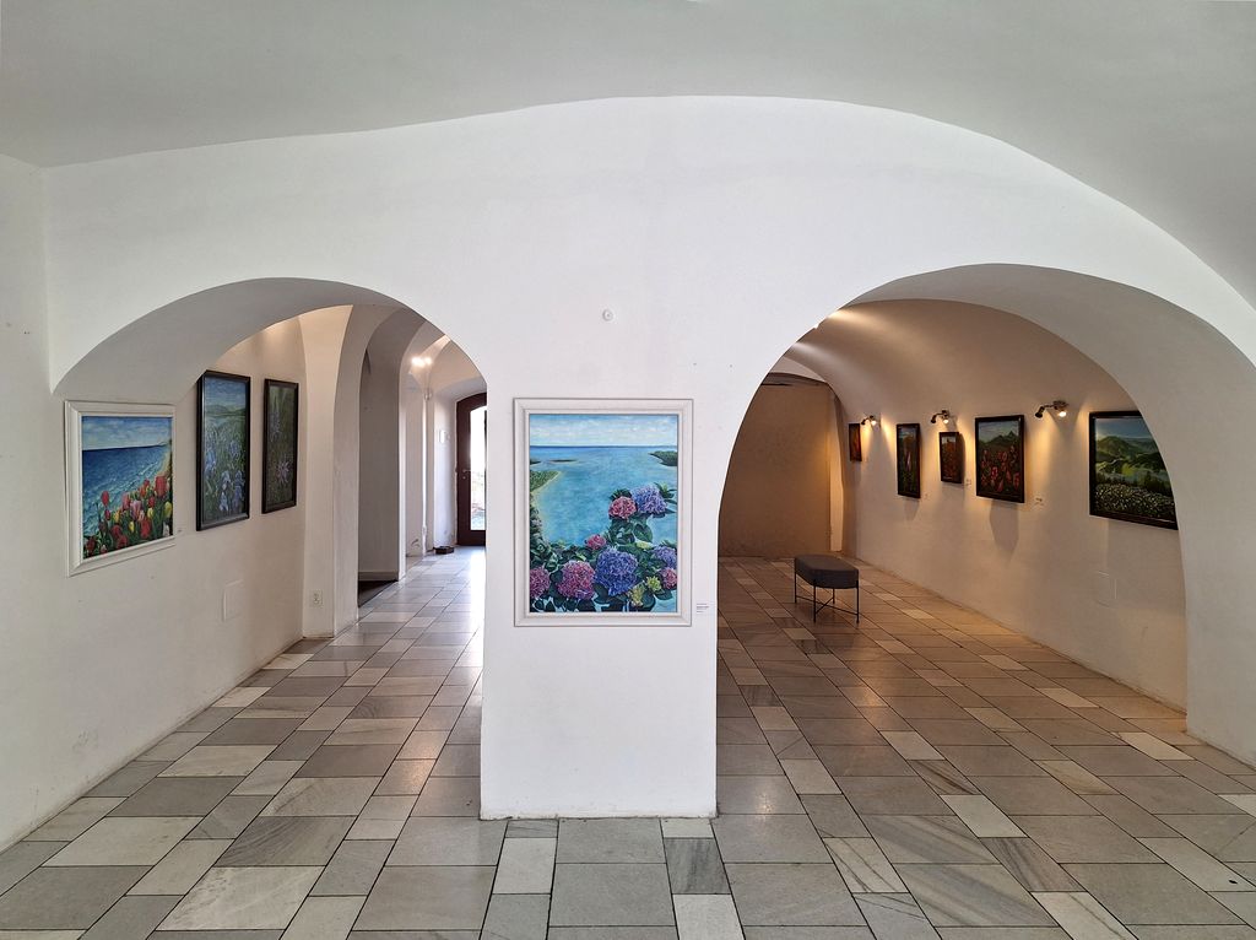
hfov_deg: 74.0
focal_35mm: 23
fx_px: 834
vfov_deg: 58.8
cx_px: 628
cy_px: 470
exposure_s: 1/60
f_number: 1.8
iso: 40
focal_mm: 5.54
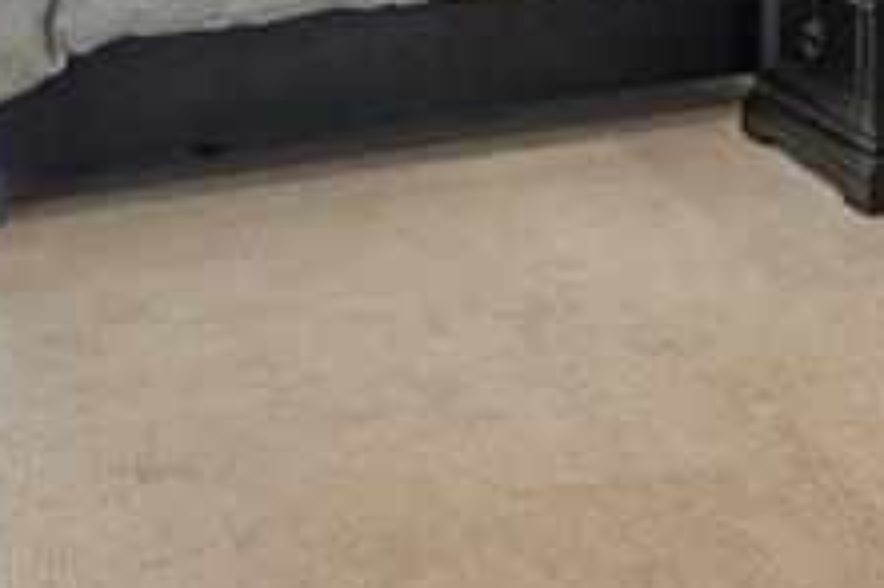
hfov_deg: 28.8
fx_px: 1595
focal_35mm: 65
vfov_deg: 18.2
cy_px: -330
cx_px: 908
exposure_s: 1/8
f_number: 8
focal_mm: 14
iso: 320
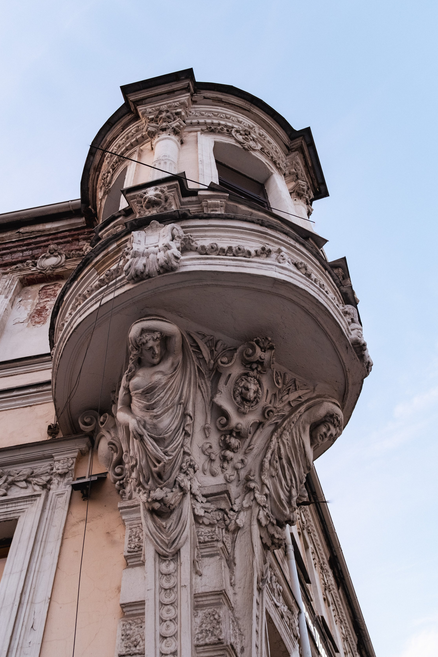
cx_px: 221
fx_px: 602
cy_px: 323
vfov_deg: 57.2
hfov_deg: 40.0
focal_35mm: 33
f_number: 4
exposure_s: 1/120
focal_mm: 18
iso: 640
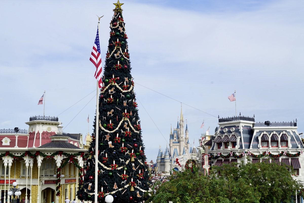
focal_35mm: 50
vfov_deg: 27.0
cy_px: 102
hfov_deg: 39.6
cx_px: 152
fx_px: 423
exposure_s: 1/200
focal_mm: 50
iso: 100
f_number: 10
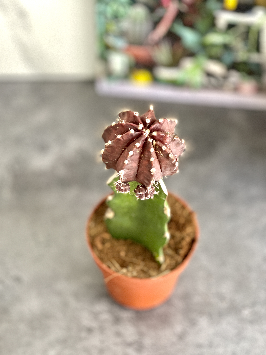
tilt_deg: -54.3
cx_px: 133
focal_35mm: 64
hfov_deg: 22.9
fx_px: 656
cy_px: 178
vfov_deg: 30.3
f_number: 2.2
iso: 400
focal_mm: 7.5
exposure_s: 1/40
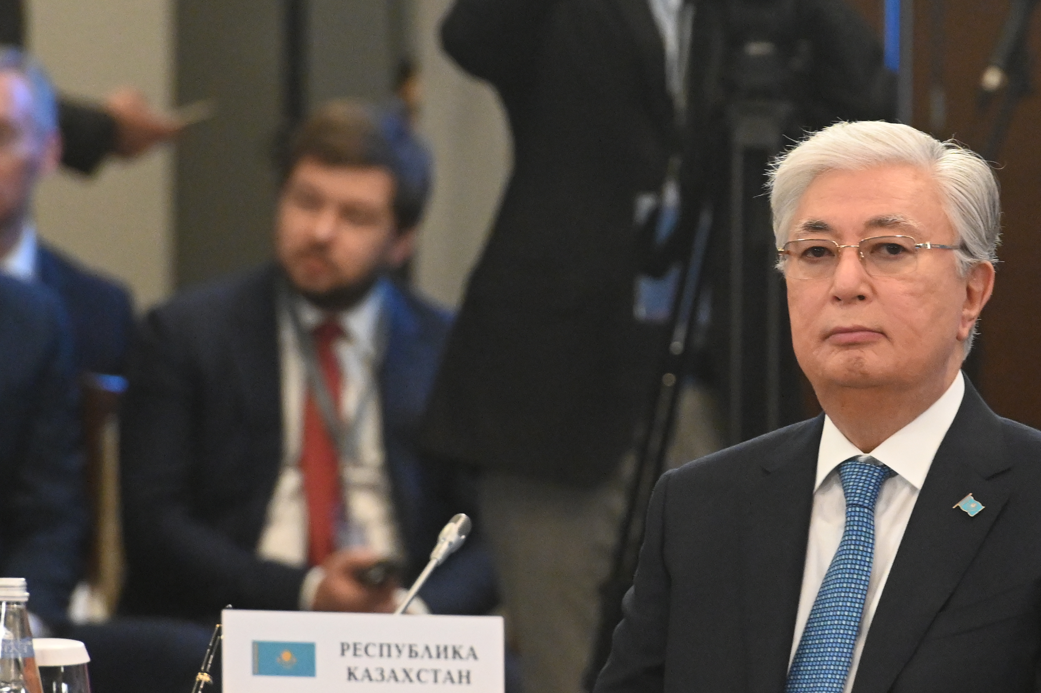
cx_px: 840
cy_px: 346
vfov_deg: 2.5
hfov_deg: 3.7
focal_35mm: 553
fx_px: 15982
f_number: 4.5
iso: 3200
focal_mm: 200
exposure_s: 1/200
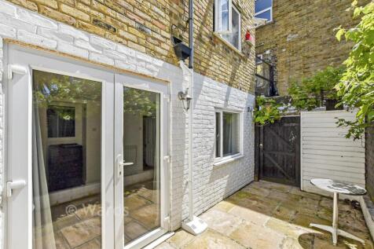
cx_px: 187
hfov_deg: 100.4
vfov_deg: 77.3
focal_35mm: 15
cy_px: 124
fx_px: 156
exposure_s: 1/2000
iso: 1000
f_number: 9
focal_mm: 10
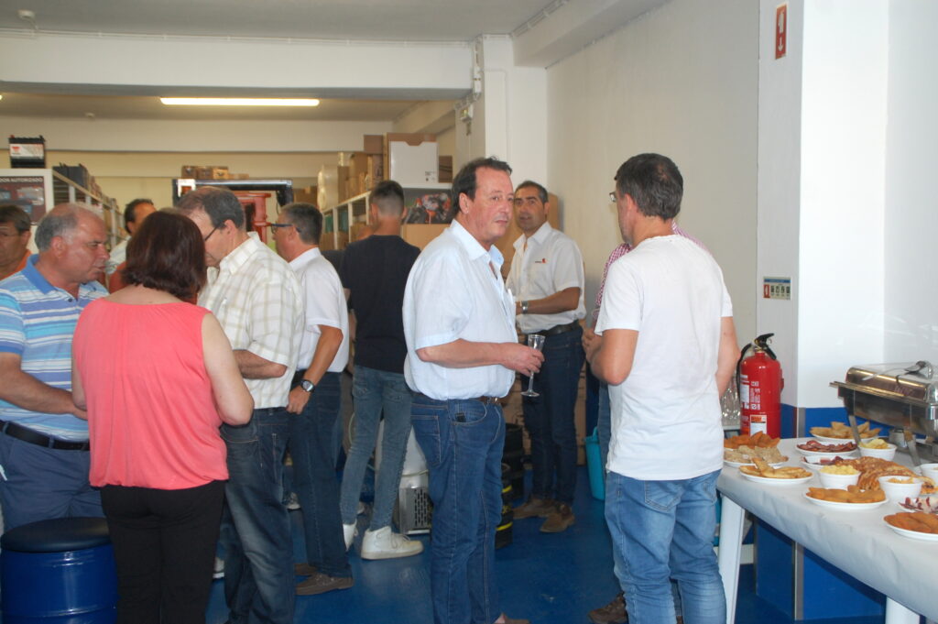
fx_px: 1250
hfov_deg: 41.1
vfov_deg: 28.0
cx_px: 469
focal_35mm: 48
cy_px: 312
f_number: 4.2
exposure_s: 1/60
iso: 400
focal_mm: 32
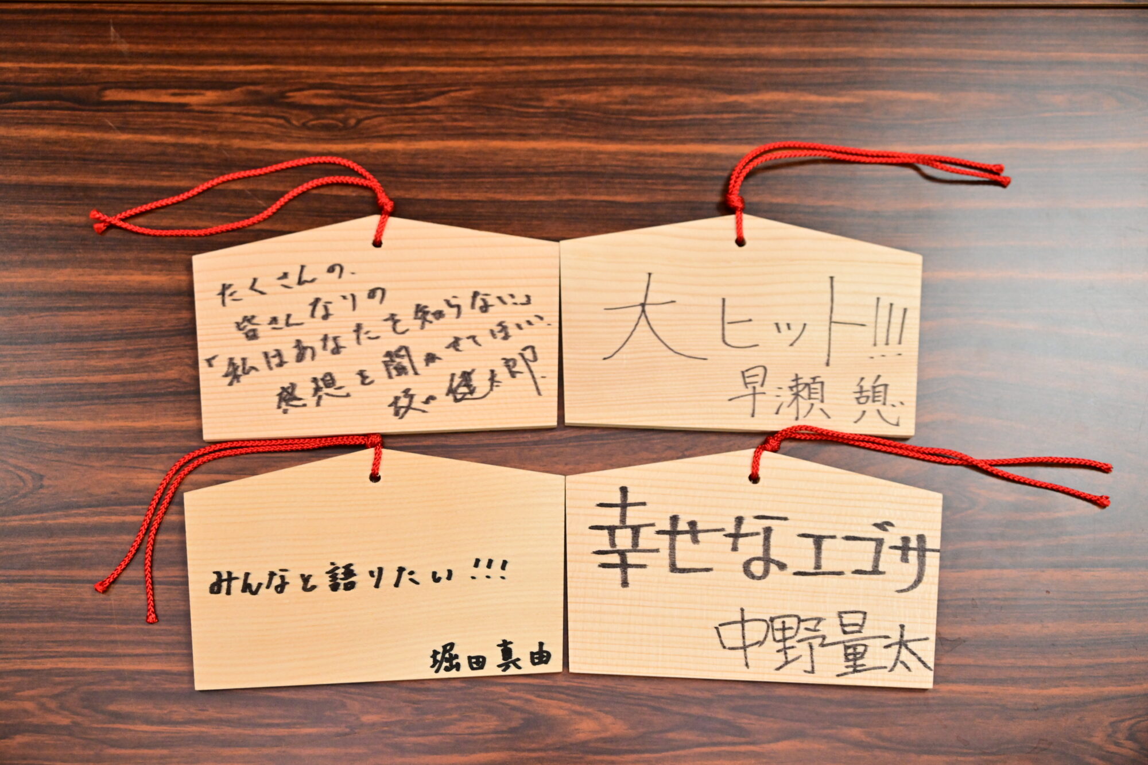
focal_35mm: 47
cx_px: 574
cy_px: 382
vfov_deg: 28.6
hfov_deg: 41.9
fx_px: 1499
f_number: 5.3
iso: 3200
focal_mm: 47
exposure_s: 1/200
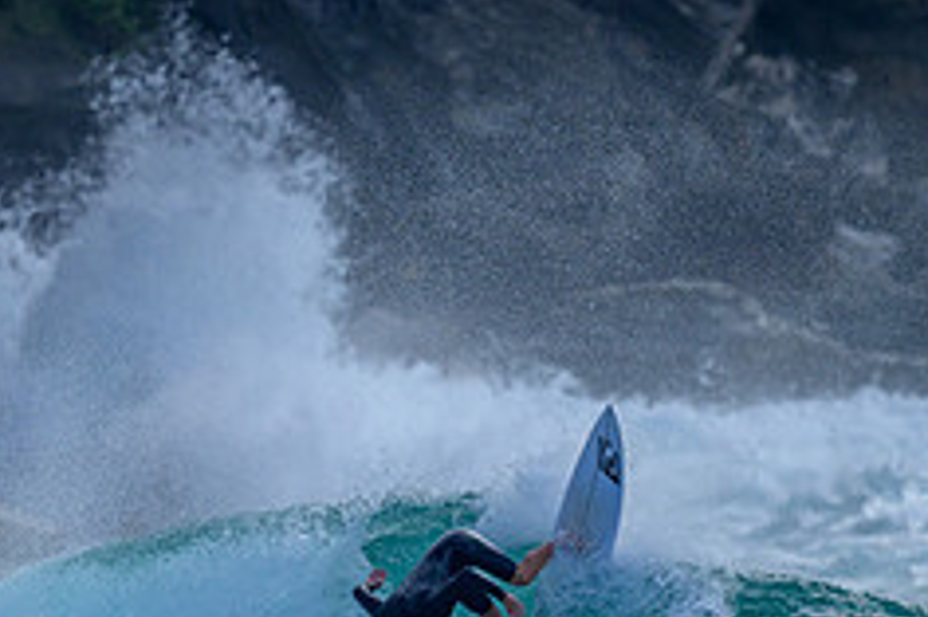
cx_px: 676
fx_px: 50694
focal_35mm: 1968
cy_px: 721
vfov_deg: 0.7
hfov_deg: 1.0
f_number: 6.3
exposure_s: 1/2000
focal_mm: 800
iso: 360
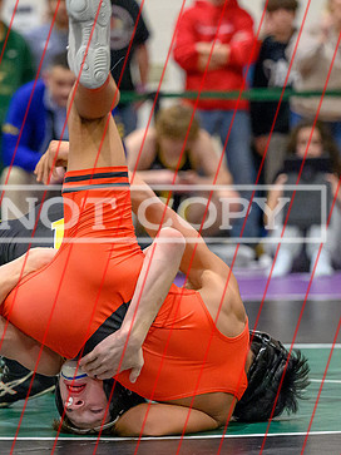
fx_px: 3010
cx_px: 57
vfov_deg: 8.6
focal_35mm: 229
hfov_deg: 6.5
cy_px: 307
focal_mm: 110
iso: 11400
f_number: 2.8
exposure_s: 1/800
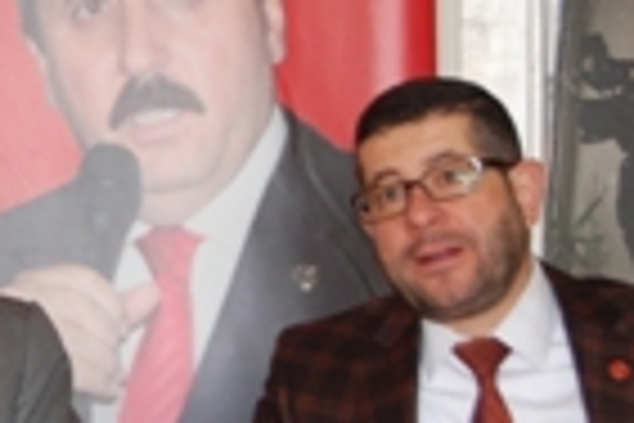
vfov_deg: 6.9
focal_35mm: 200
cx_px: -180
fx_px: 3522
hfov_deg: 10.1
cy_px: 238
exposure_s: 1/60
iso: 800
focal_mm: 42
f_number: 5.3
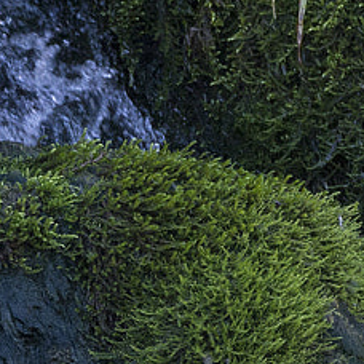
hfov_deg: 1.2
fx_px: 17738
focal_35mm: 1491
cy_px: 83
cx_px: 589
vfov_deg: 1.2
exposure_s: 1/500
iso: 2000
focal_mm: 250
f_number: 5.3
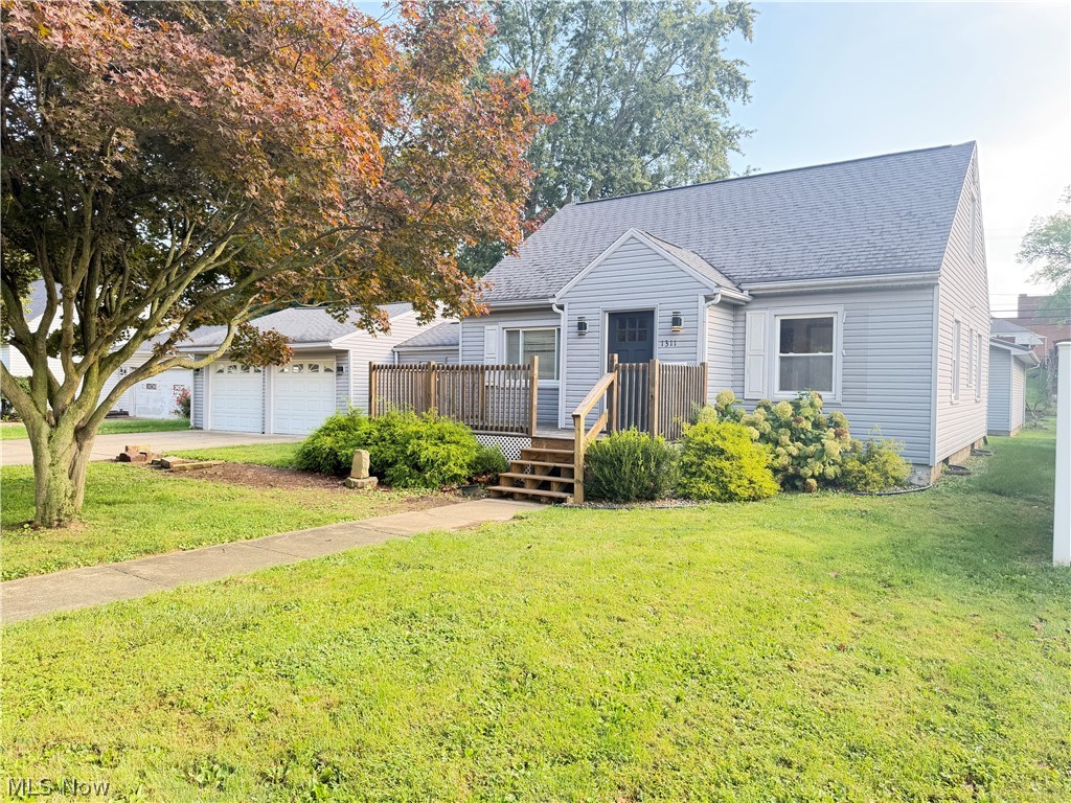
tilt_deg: -1.6
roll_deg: -1.1
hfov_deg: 71.6
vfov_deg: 56.8
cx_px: 536
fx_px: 743
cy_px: 402
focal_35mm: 24
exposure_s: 1/171
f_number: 1.78
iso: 80
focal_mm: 6.76
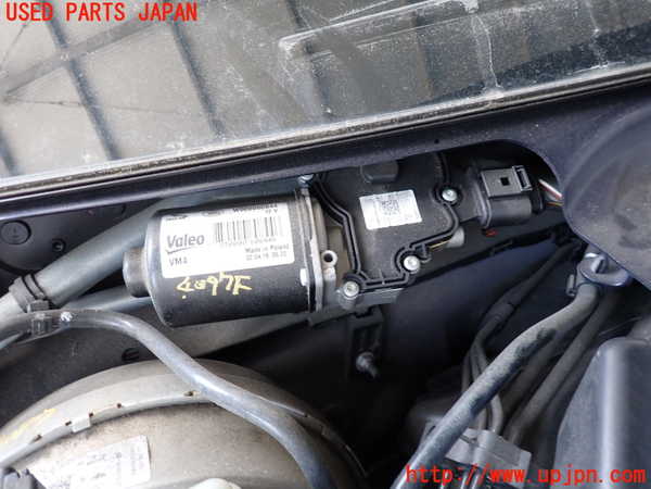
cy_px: 244
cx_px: 326
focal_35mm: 25
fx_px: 470
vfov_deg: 54.9
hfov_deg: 69.4
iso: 200
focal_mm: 4.5
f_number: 2
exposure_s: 1/60
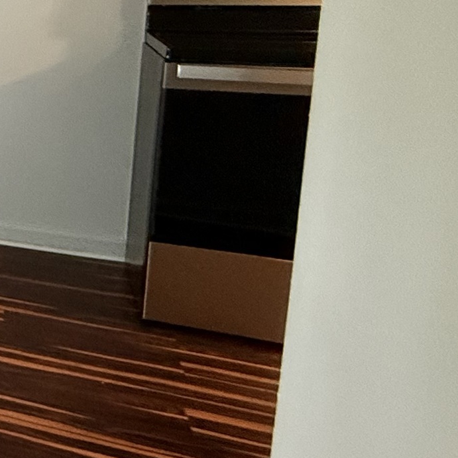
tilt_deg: -7.8
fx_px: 823
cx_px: -545
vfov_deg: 30.1
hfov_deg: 17.1
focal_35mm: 55
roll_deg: +1.0
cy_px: 68
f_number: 2.2
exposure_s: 1/60
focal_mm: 2.22
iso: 400
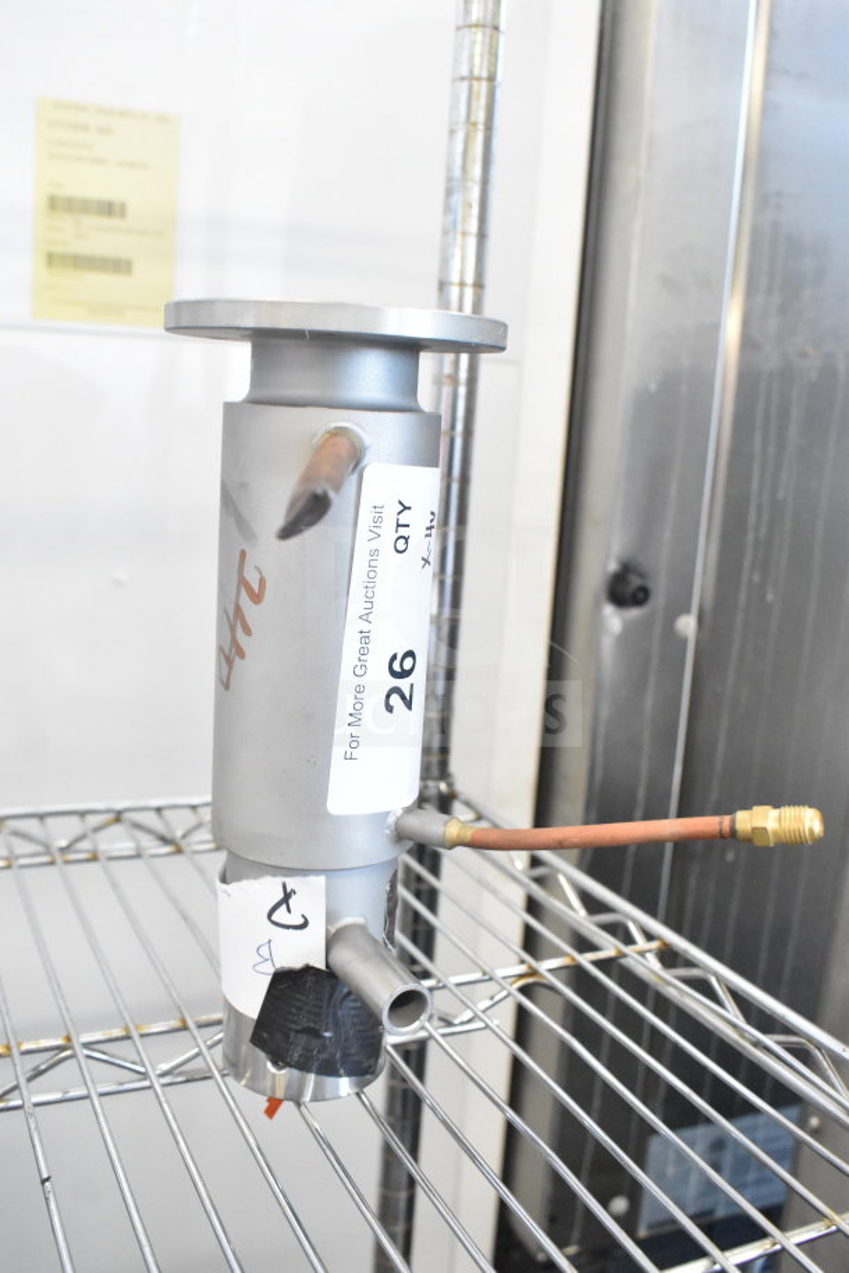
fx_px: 1220
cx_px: 424
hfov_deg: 38.4
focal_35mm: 34
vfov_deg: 55.1
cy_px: 636
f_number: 6.3
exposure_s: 1/160
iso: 6400
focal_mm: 23
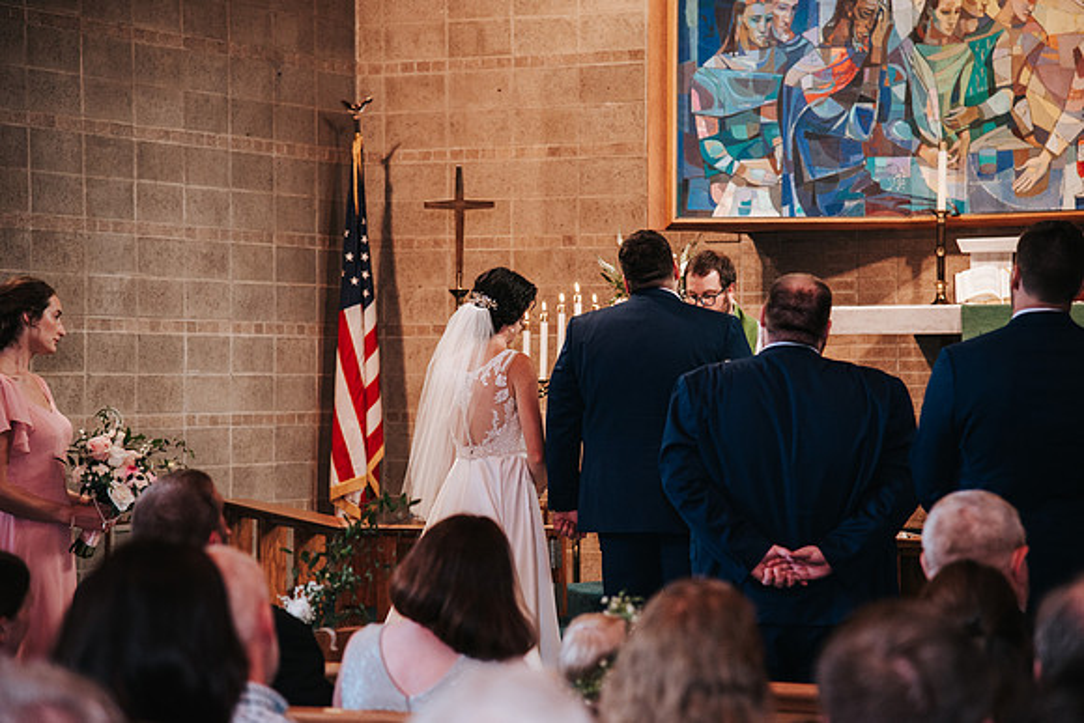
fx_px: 3219
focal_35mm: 107
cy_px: 362
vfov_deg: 12.8
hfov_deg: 19.1
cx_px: 542
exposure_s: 1/200
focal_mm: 105
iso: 1000
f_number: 4
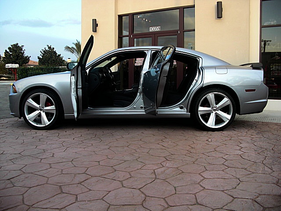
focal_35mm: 36
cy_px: 106
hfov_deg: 51.4
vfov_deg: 39.7
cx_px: 140
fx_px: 292
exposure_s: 1/80
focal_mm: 6.3
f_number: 2.8
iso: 50
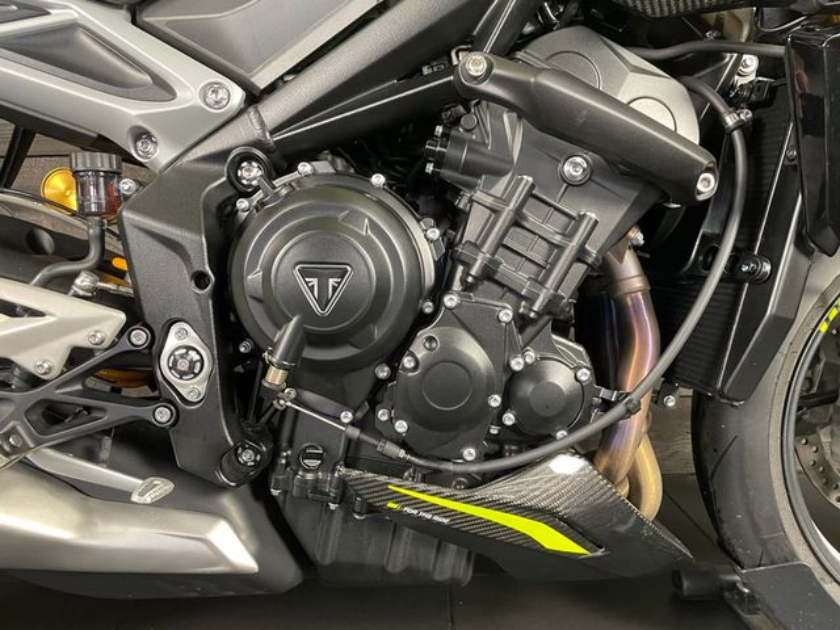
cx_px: 420
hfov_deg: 67.3
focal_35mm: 26
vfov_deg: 53.1
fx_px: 631
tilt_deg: -5.2
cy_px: 315
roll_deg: +1.9
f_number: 1.6
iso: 400
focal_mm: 4.2
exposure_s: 1/33
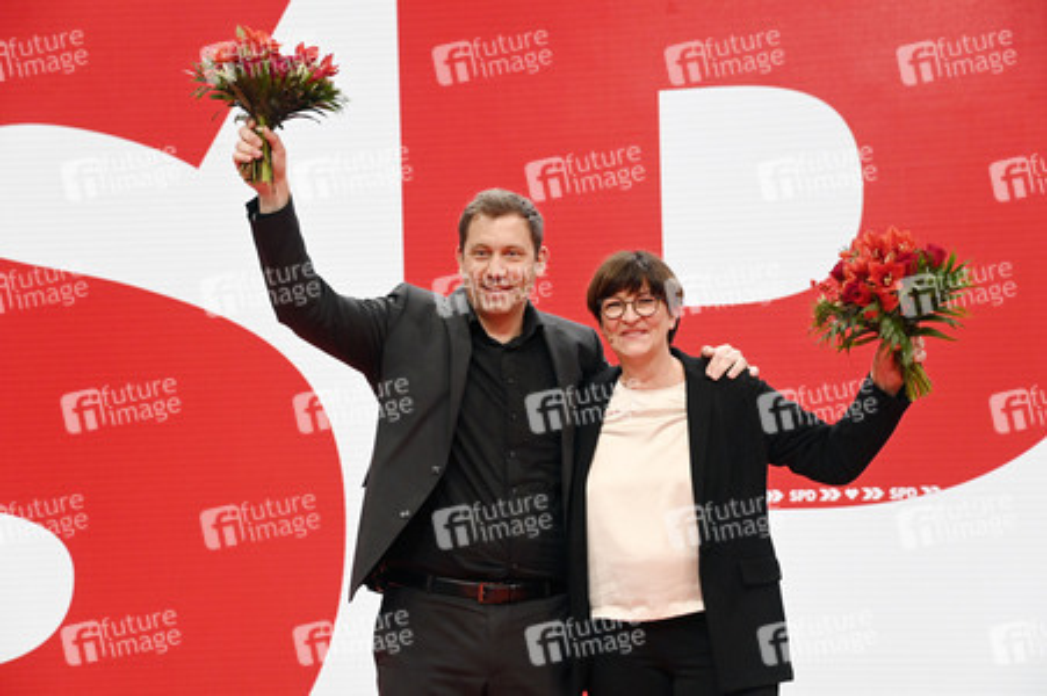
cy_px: 348
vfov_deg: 16.0
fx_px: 2470
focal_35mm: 85
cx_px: 524
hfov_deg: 23.9
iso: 5000
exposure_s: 1/500
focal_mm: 85
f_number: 5.6
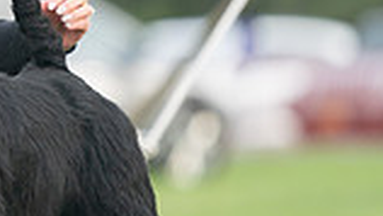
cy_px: -19
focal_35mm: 767
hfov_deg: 2.8
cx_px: -124
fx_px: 7792
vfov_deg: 1.6
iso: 640
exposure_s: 1/1000
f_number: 3.2
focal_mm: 200
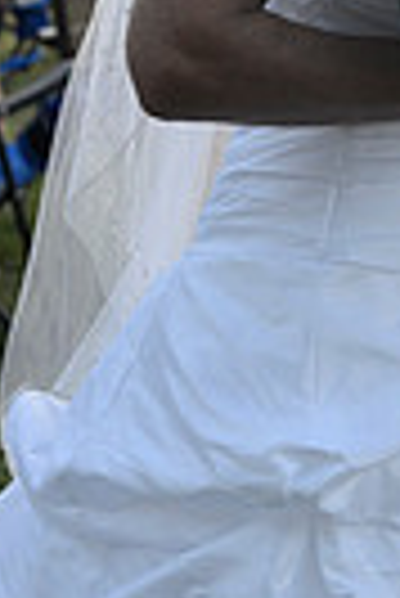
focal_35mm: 169
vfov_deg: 12.0
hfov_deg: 8.0
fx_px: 2809
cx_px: 530
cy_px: -22
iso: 400
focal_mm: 50
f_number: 5
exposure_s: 1/250
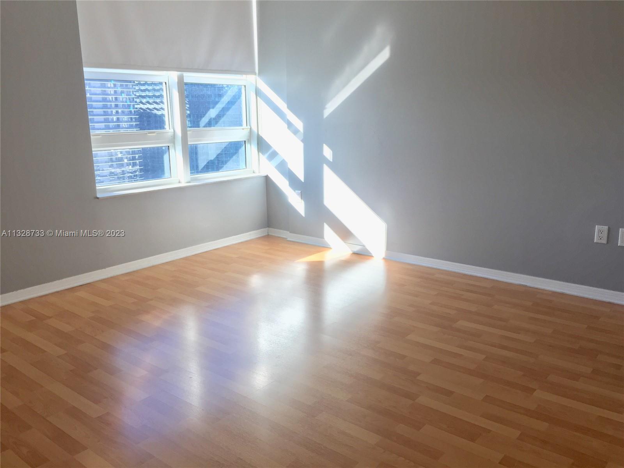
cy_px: 234
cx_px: 312
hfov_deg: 61.7
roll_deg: +0.8
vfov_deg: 48.2
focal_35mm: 29
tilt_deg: -13.7
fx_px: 523
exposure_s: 1/120
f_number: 2.2
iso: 32
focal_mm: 4.15
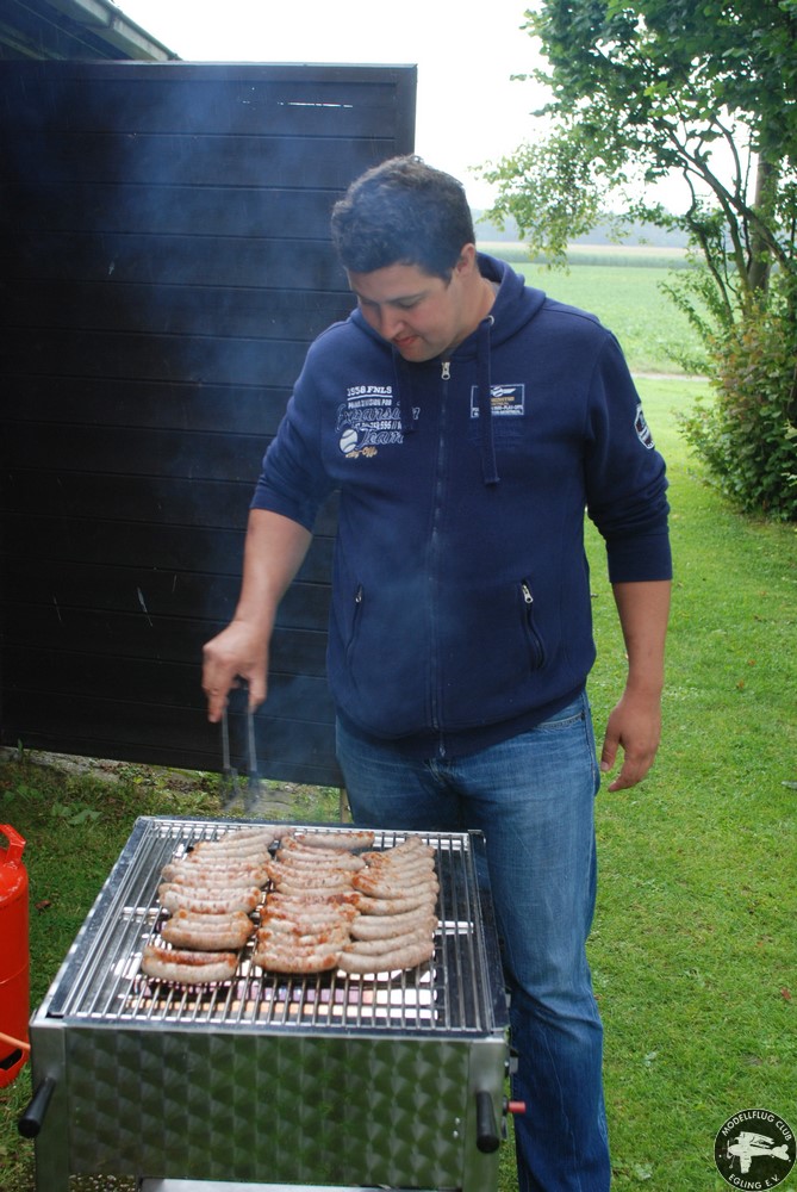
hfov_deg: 32.0
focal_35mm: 42
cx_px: 398
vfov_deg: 46.4
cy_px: 596
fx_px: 1391
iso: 400
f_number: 4
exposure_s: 1/60
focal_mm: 28
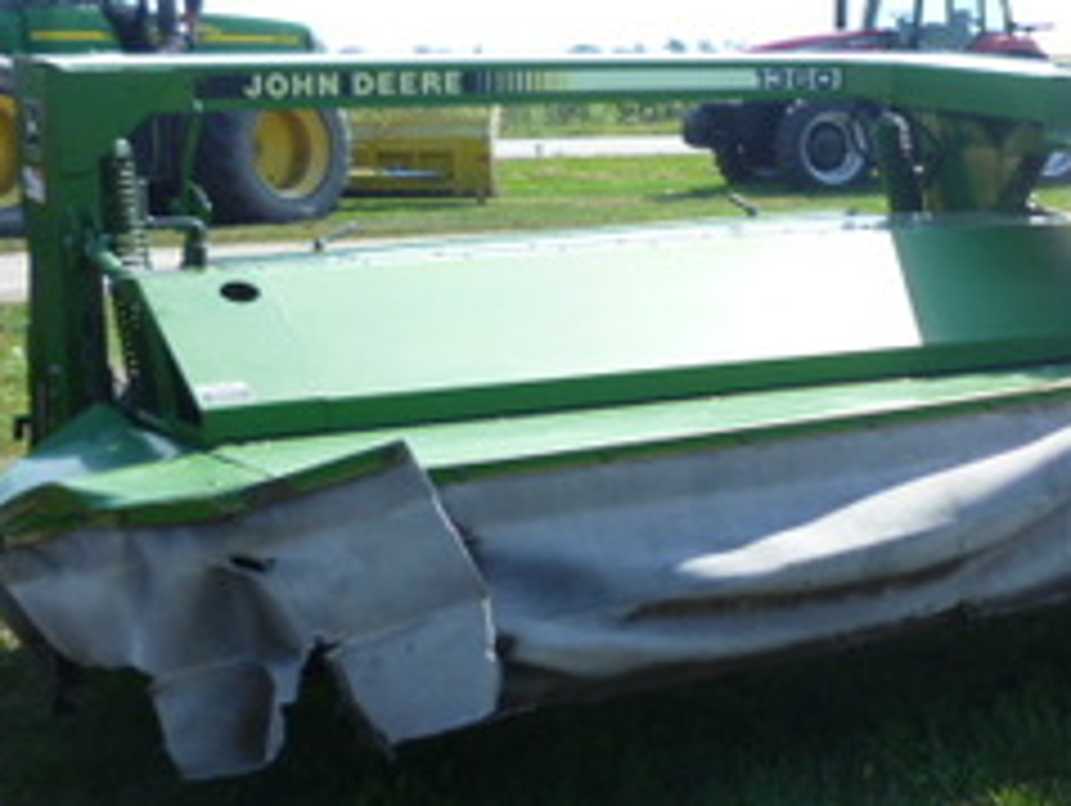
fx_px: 2261
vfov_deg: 20.2
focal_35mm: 73
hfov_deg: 24.9
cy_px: 504
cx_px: 1156
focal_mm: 5.7
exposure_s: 1/400
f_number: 3
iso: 80
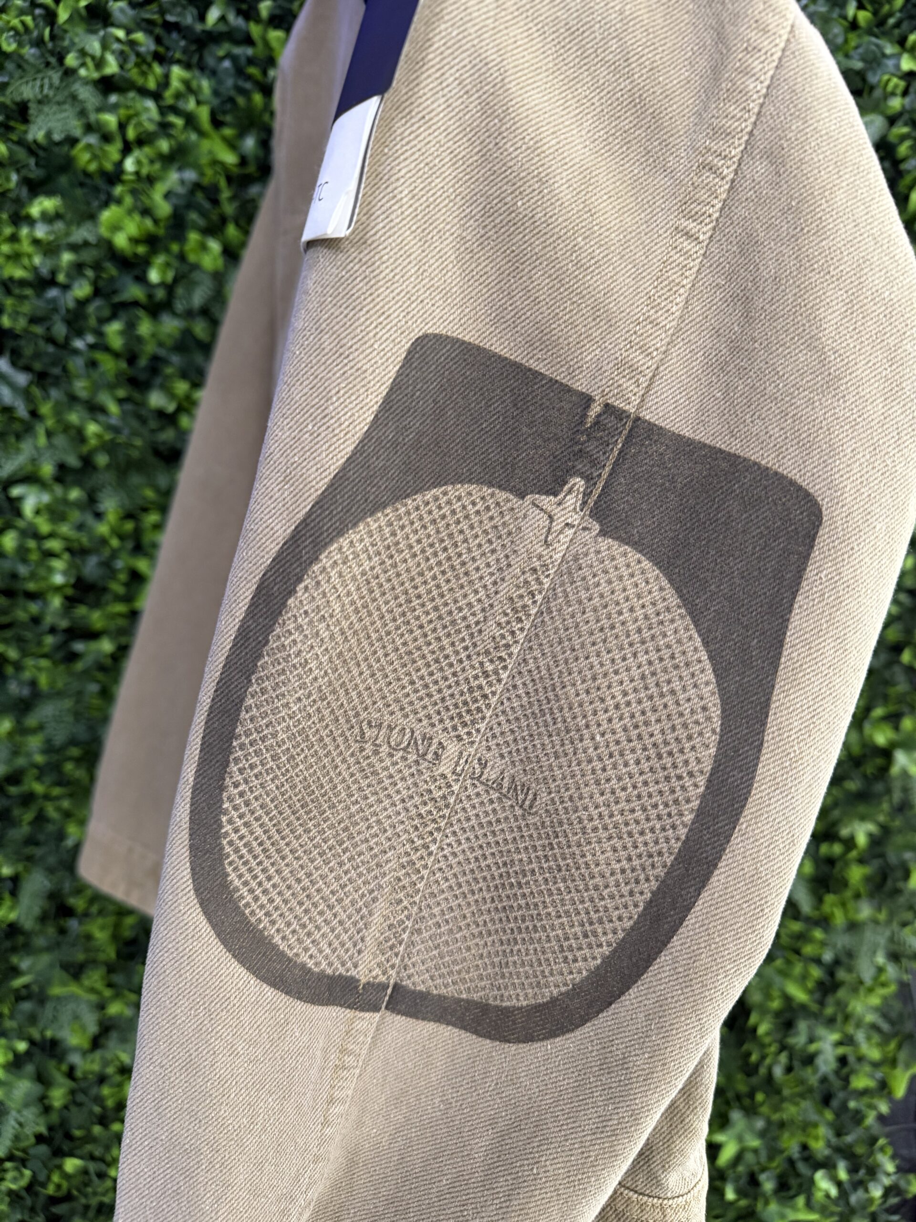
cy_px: 611
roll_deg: -3.1
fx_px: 847
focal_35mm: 24
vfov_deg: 71.6
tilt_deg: -9.9
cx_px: 458
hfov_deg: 56.8
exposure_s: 1/51
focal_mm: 6.76
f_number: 1.78
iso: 320
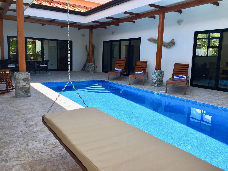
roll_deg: -1.3
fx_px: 191
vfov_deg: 48.2
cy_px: 86
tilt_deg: -8.1
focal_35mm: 29
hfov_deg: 61.7
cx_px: 114
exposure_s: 1/725
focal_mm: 4.15
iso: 25
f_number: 2.2
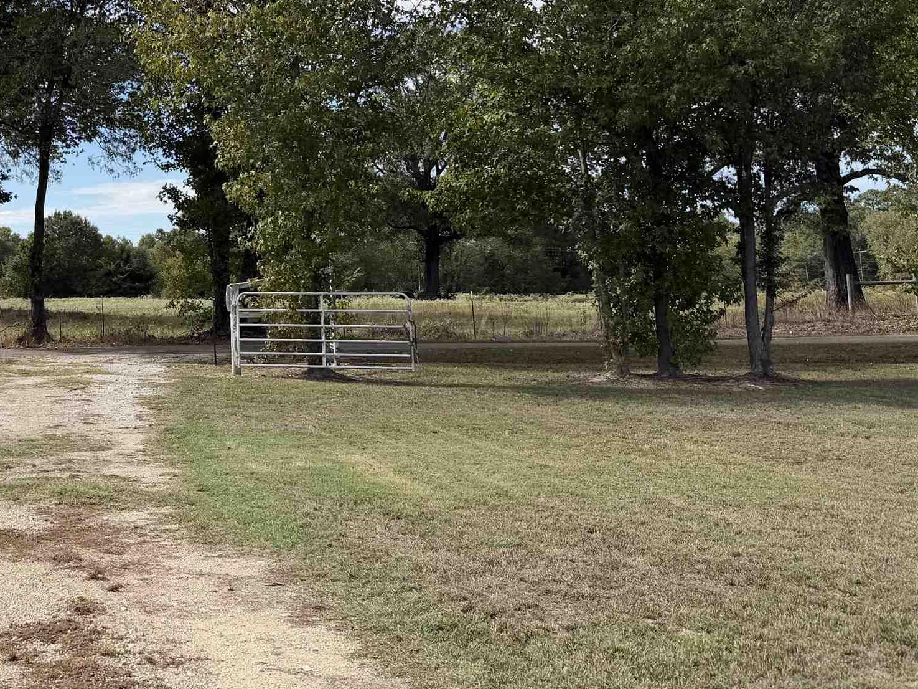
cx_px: 93
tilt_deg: +7.2
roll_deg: +1.2
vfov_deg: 28.3
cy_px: 107
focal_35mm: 50
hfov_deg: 35.9
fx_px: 1326
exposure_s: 1/6711
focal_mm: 6.76
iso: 80
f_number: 1.78
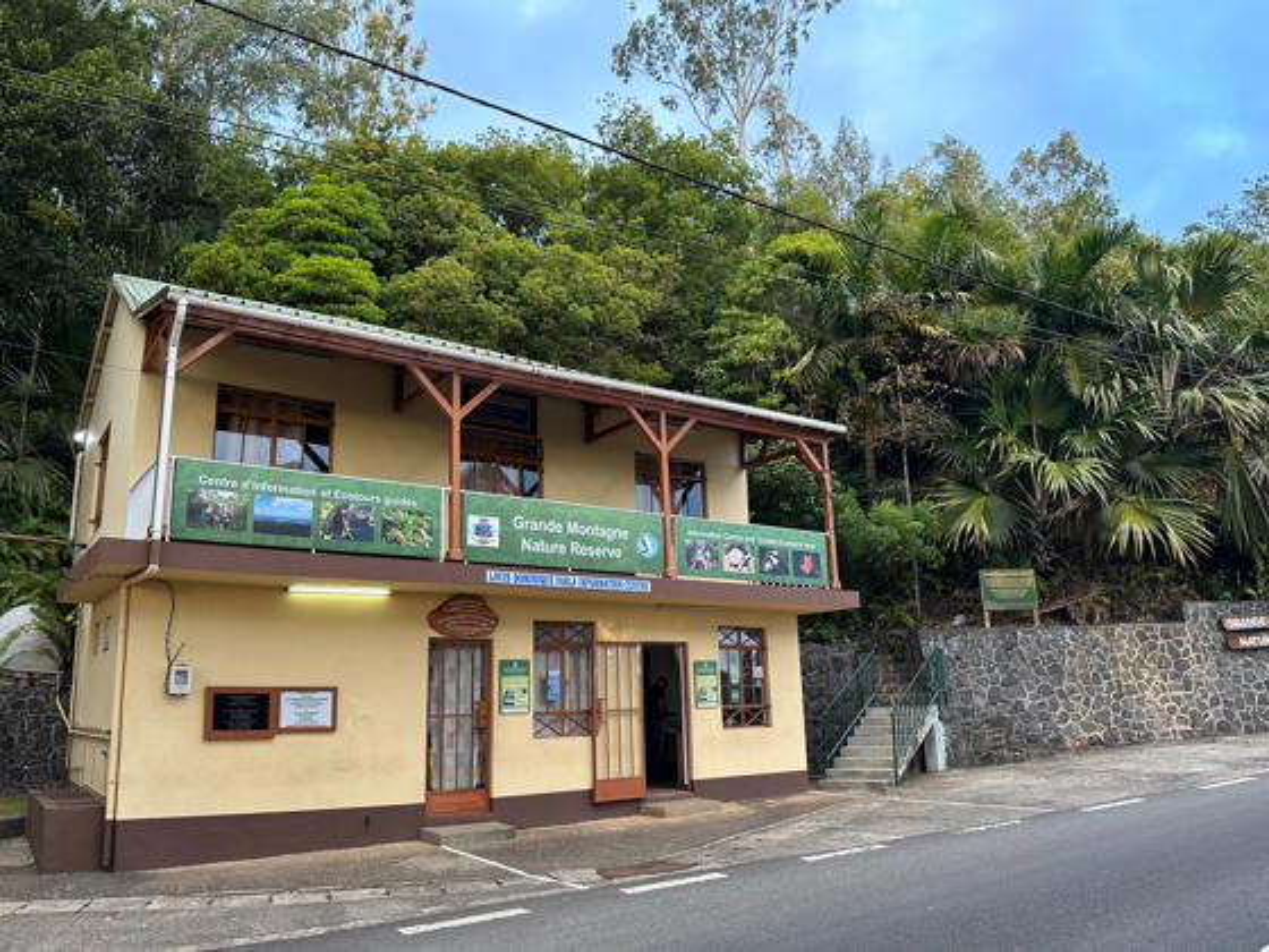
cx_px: 634
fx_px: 880
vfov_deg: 56.8
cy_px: 476
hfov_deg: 71.6
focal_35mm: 24
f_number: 1.78
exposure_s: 1/121
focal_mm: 6.86
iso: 100
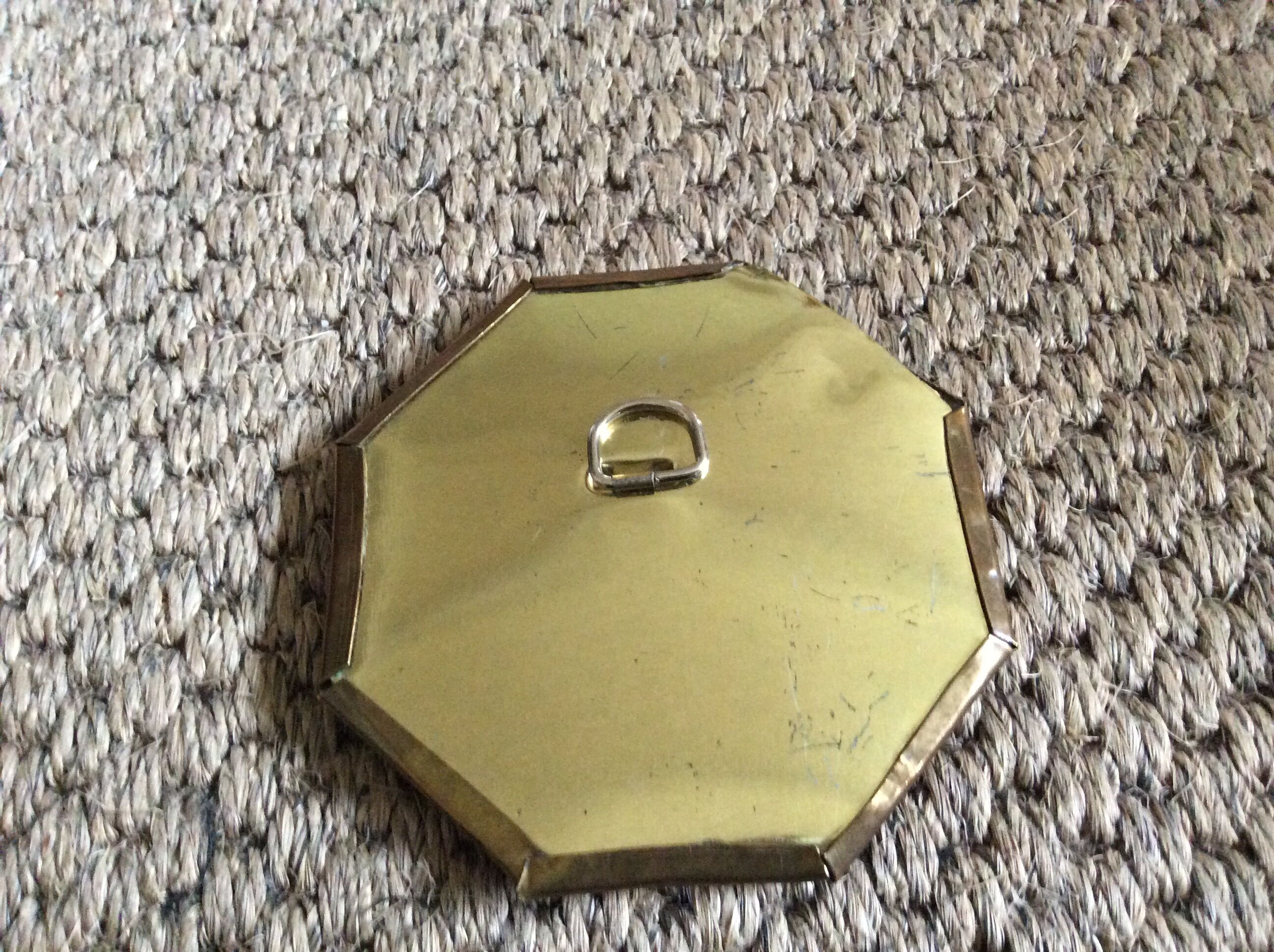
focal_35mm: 32
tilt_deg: -63.0
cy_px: 476
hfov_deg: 56.9
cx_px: 637
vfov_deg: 44.1
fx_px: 1176
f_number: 2.4
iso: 320
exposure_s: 1/17
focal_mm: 3.3
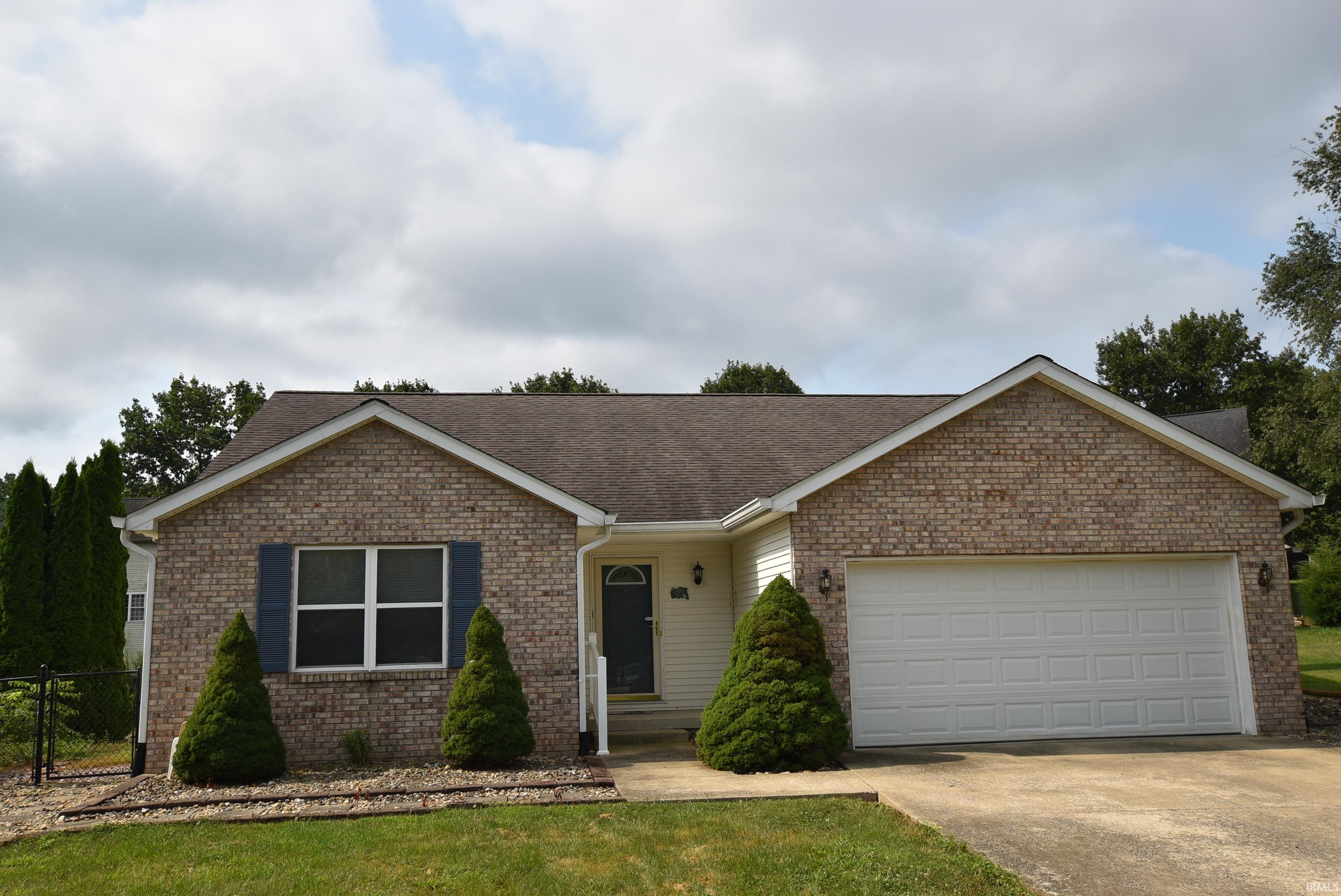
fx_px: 1118
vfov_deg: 43.7
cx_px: 670
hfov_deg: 61.9
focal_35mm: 30
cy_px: 448
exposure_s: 1/320
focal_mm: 20
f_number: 9
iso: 100
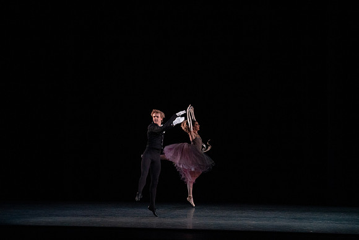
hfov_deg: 16.1
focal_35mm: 127
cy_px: 120
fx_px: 1267
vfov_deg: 10.8
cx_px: 180
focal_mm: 127
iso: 16000
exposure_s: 1/400
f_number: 5.6
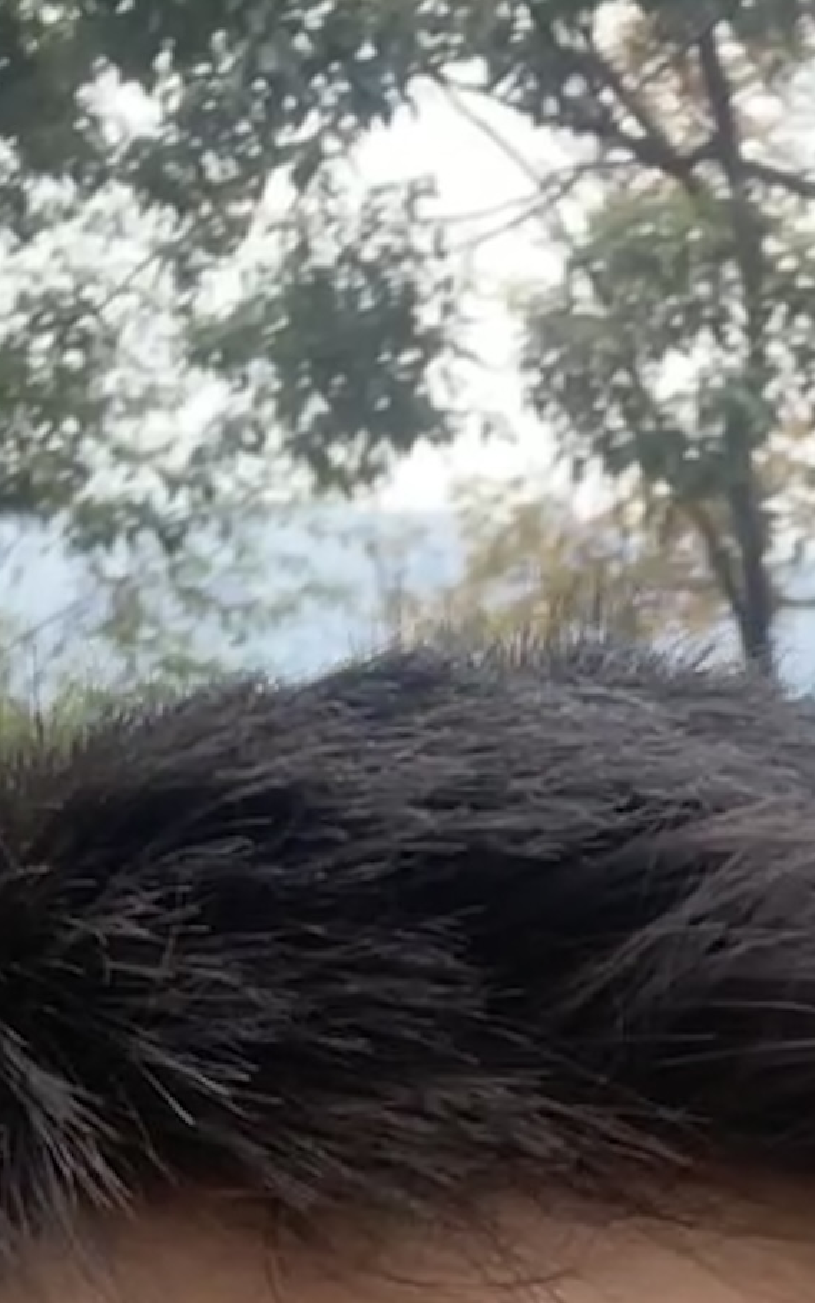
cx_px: 507
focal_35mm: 108
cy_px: 2128
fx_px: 3837
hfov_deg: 12.1
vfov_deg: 16.9
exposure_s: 1/121
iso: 100
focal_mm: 2.71
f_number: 2.2
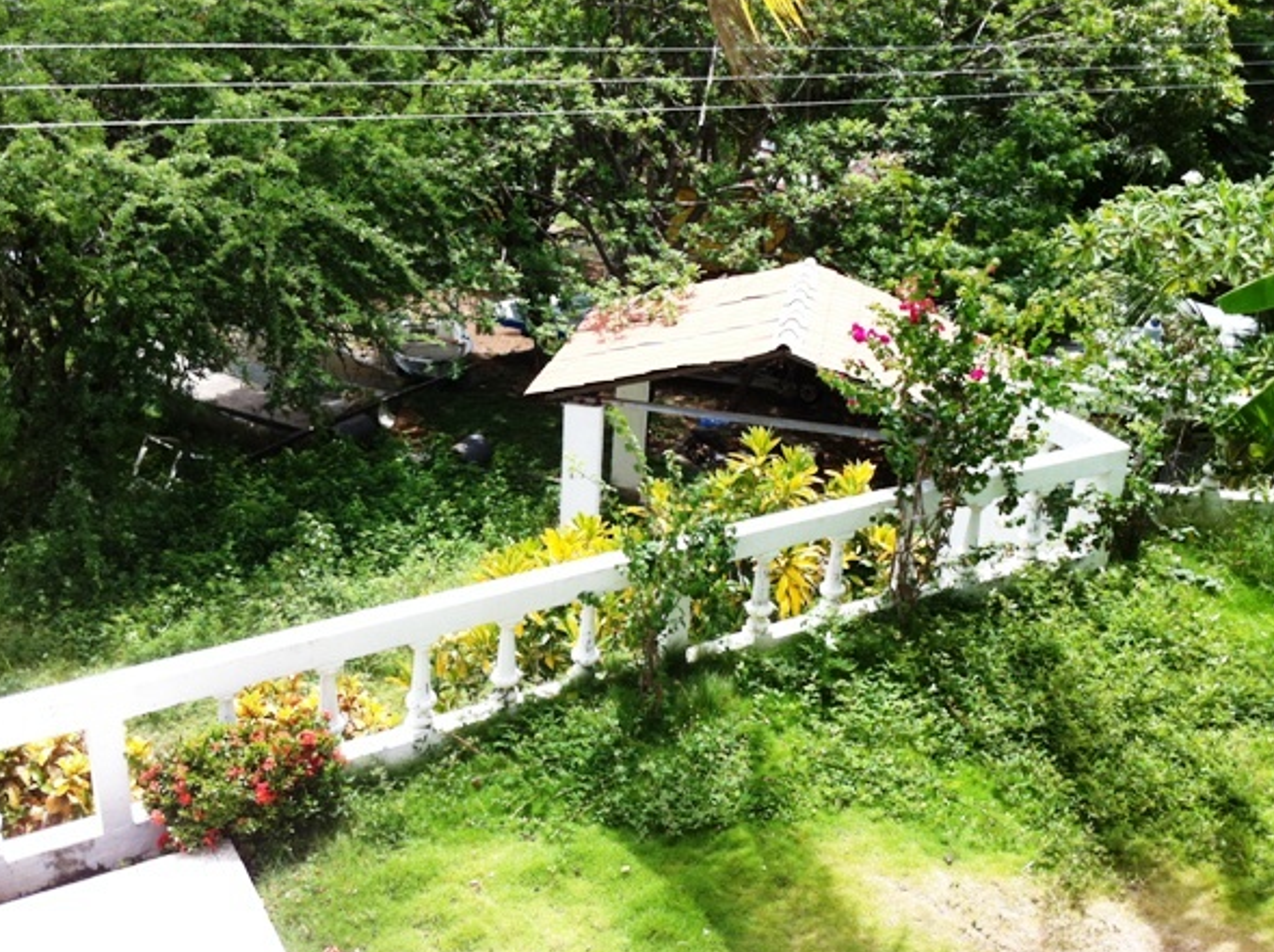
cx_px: 610
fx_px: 1397
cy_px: 459
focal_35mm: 38
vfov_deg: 37.6
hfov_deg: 49.0
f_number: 2.8
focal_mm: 3.85
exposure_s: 1/628
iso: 80
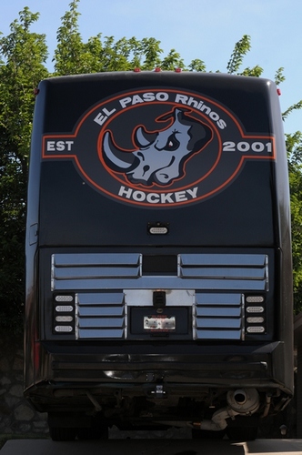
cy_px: 228
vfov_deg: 19.5
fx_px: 1325
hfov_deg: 13.0
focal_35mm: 105
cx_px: 151
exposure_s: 1/160
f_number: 9
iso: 200
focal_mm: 70
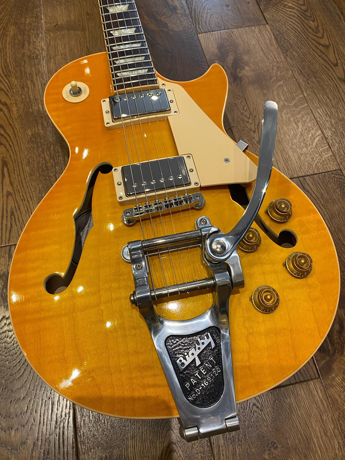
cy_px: 230
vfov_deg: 67.3
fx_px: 346
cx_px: 172
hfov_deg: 53.1
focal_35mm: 26
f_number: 1.8
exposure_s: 1/60
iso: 125
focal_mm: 4.25
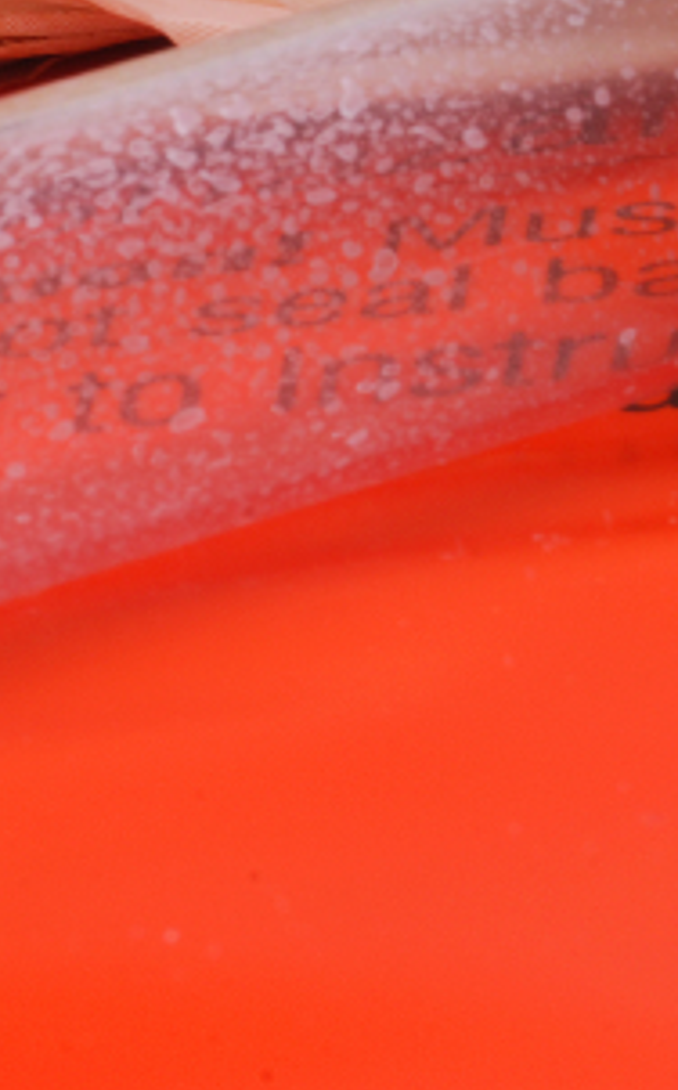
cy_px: 92
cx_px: 1228
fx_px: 7649
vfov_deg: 8.1
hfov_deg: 5.0
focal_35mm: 258
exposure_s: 1/160
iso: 100
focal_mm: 60
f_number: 36
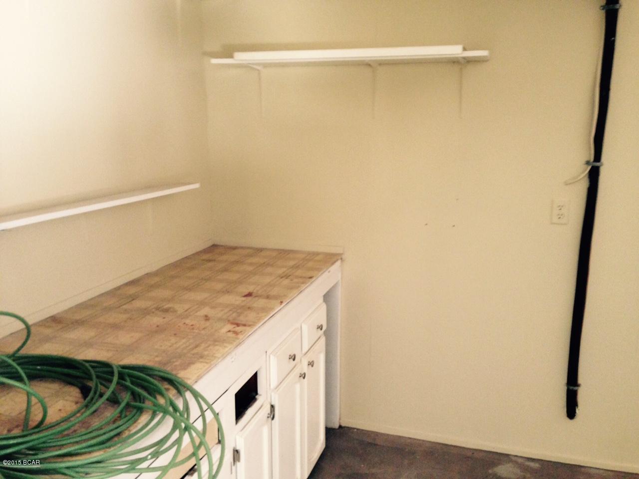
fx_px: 609
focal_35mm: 33
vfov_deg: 42.9
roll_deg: +1.1
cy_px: 240
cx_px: 320
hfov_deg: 55.4
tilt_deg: -11.3
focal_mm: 4.12
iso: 200
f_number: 2.4
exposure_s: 1/20
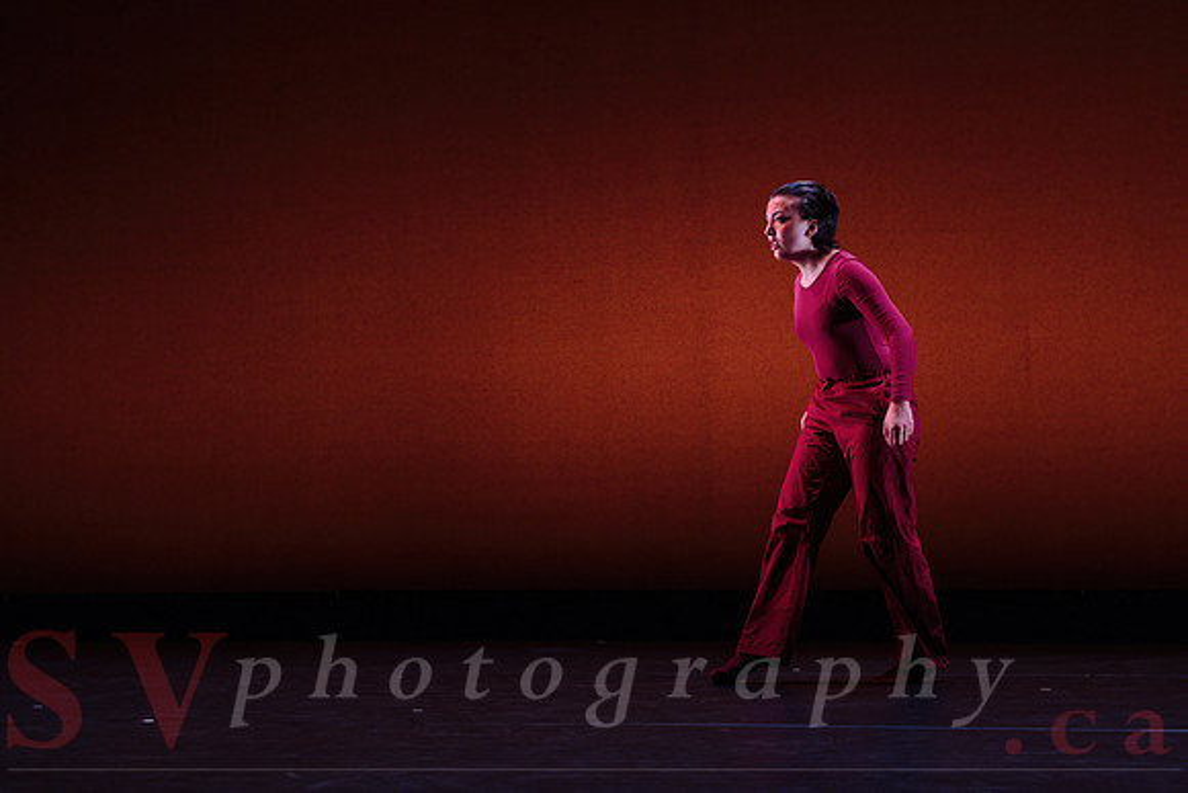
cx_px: 647
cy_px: 451
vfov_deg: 19.4
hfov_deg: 28.8
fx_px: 2312
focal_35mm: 70
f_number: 2.8
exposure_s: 1/250
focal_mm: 58
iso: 2500
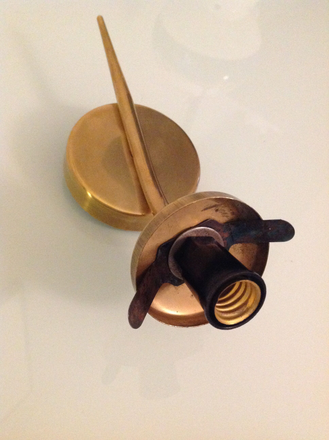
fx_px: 445
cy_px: 220
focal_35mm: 35
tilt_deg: -52.9
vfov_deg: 52.7
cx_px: 164
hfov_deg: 40.6
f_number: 2.4
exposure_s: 1/17
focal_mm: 4.28
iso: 640
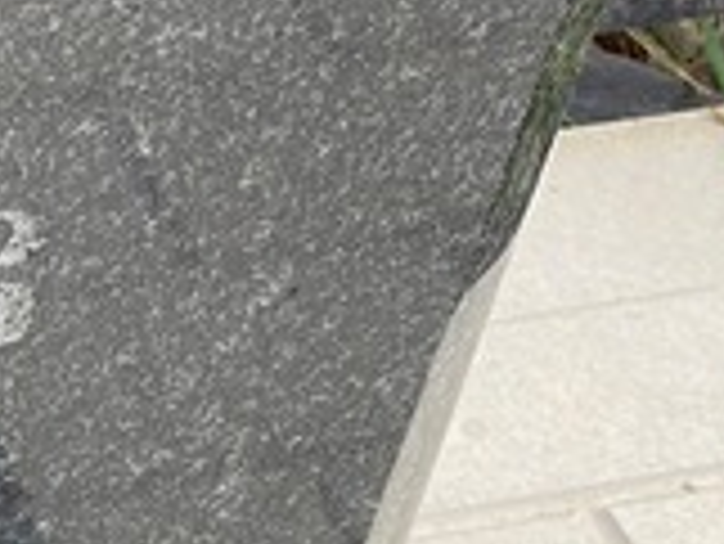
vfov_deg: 5.7
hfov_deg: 7.5
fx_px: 5400
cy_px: 674
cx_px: -517
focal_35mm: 258
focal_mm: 6
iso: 20
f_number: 2
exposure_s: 1/353
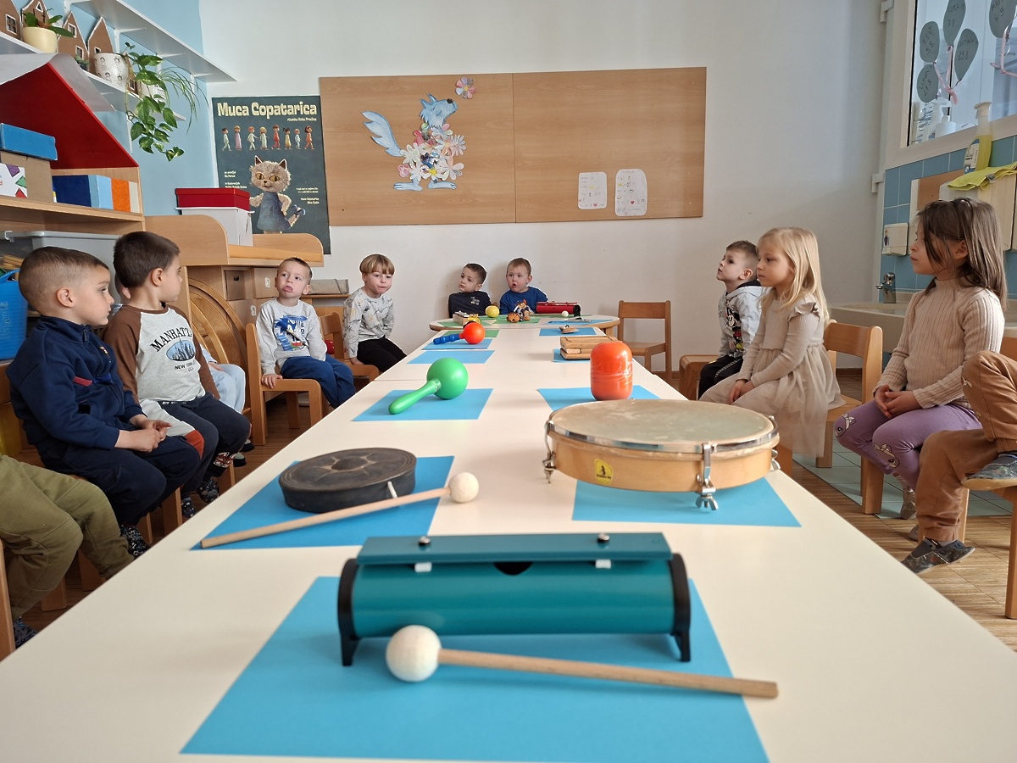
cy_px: 382
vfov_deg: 58.9
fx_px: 676
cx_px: 508
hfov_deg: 73.9
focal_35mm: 23
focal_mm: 5.54
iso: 250
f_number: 1.8
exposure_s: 1/50
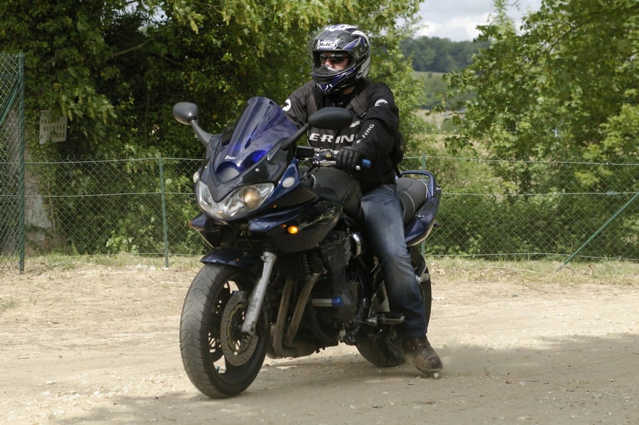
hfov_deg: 19.5
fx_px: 1862
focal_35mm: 105
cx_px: 320
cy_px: 212
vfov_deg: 13.0
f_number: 5
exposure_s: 1/2500
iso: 800
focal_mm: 70
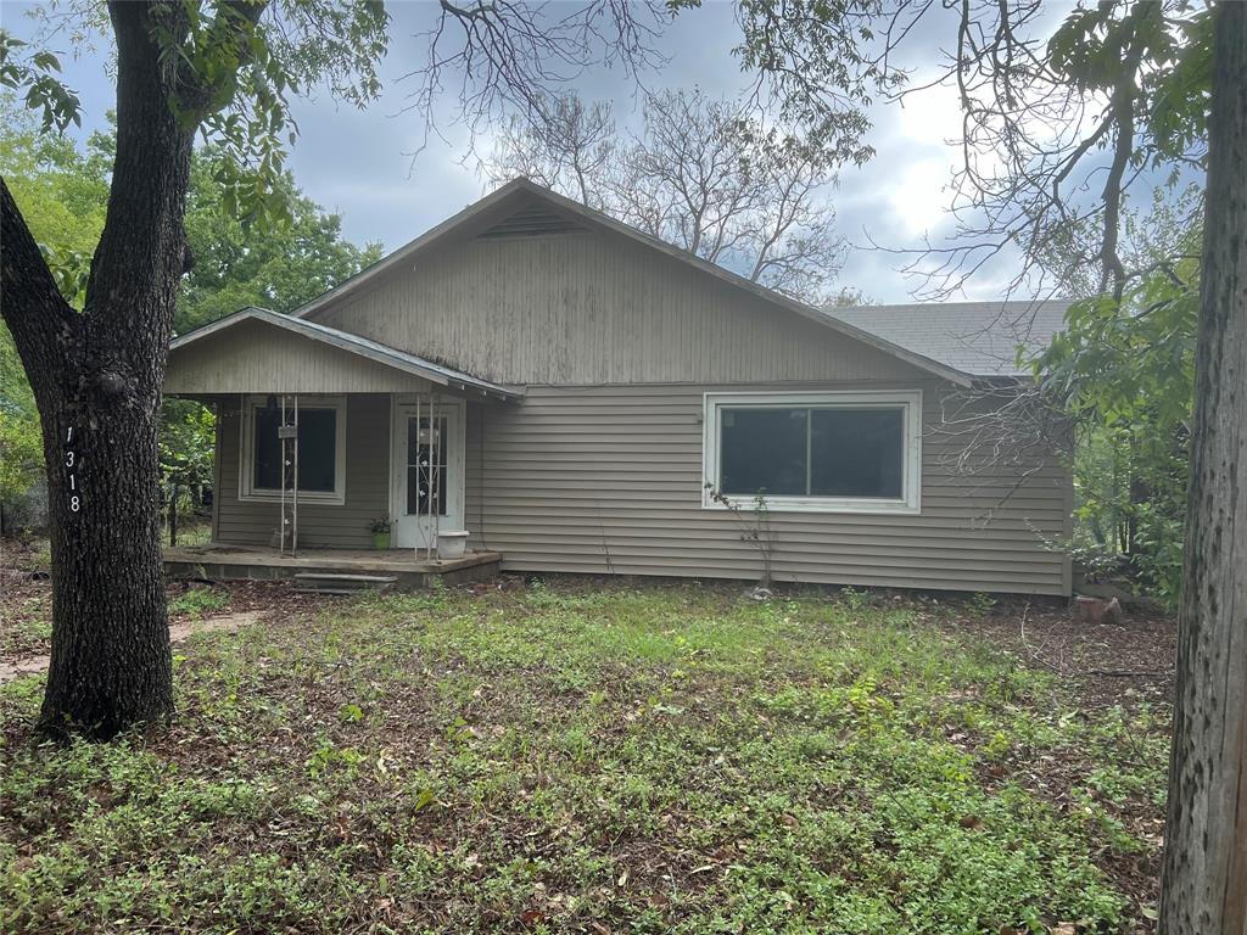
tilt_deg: +0.8
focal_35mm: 26
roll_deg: -0.9
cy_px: 468
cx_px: 624
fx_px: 937
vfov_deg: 53.1
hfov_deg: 67.3
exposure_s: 1/1361
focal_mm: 5.7
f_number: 1.5
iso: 50
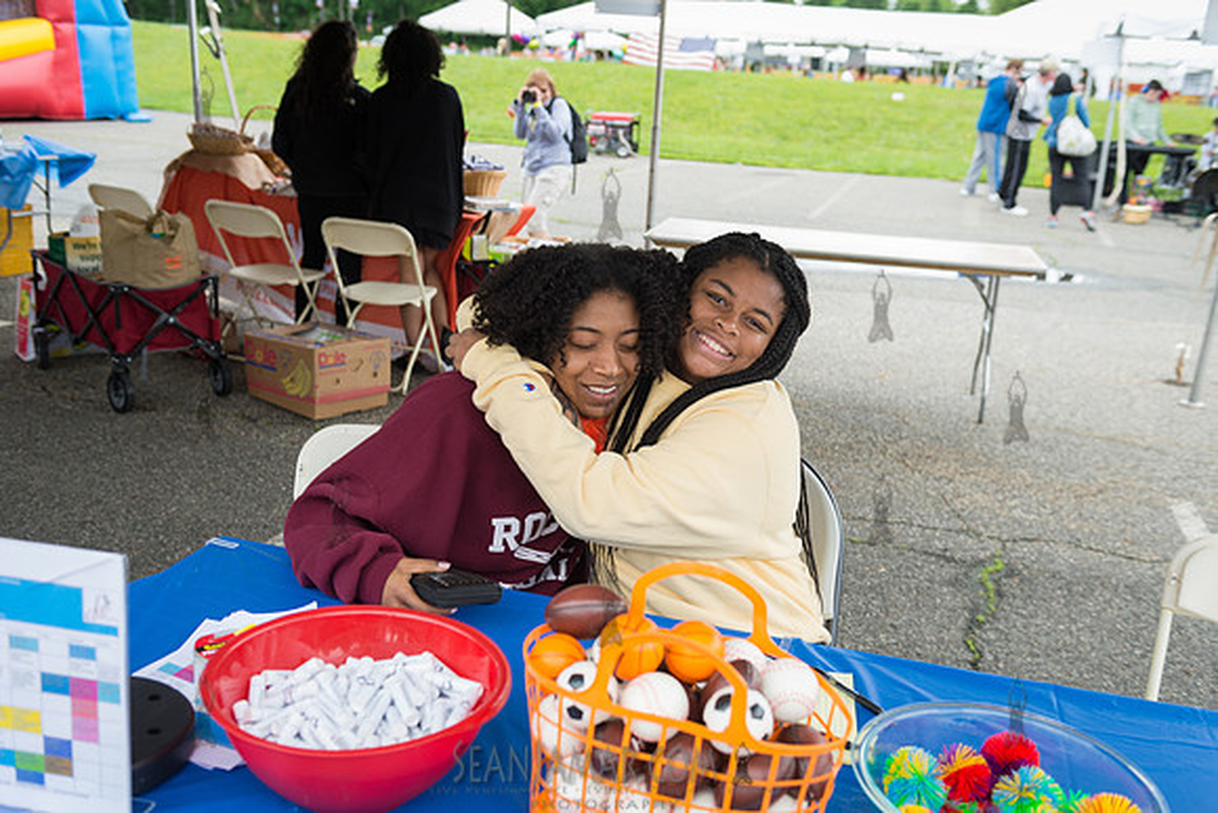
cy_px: 406
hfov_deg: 54.4
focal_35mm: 35
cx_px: 609
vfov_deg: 37.9
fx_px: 1184
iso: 200
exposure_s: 1/250
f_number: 4
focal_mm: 35
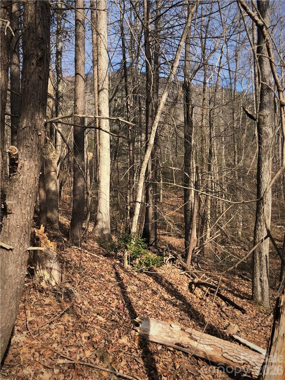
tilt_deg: +2.3
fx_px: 307
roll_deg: +3.4
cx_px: 142
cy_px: 190
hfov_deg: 49.7
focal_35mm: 28
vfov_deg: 63.4
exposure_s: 1/827
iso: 20
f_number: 1.8
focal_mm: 3.99
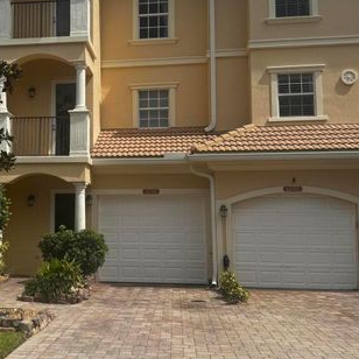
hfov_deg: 36.0
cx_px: 90
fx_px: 540
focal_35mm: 46
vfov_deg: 36.8
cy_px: 166
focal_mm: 6.76
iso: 80
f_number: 1.78
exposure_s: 1/5348
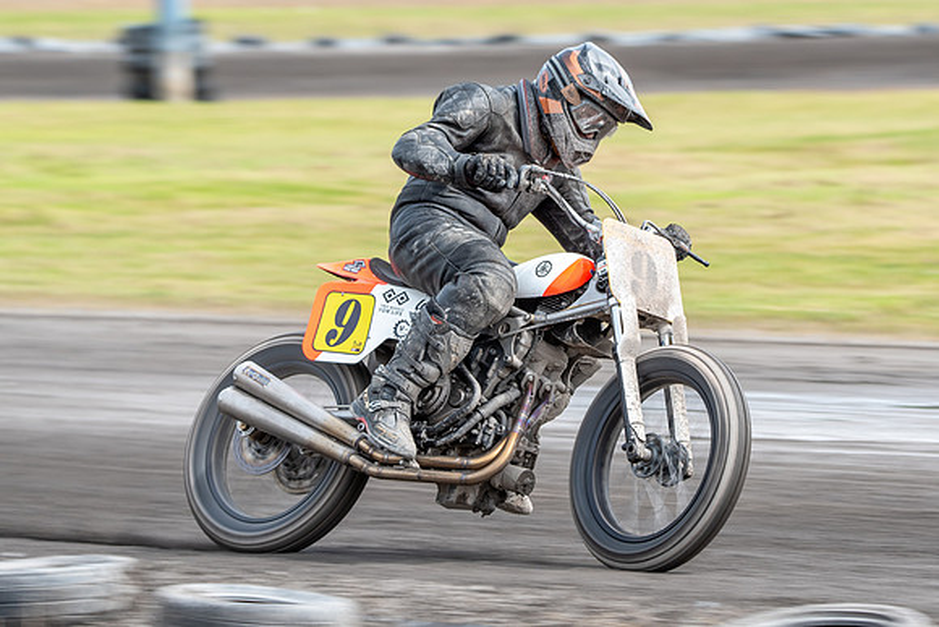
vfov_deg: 4.1
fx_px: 8849
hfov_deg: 6.1
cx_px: 554
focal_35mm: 339
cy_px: 335
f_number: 7.1
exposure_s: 1/250
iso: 200
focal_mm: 230
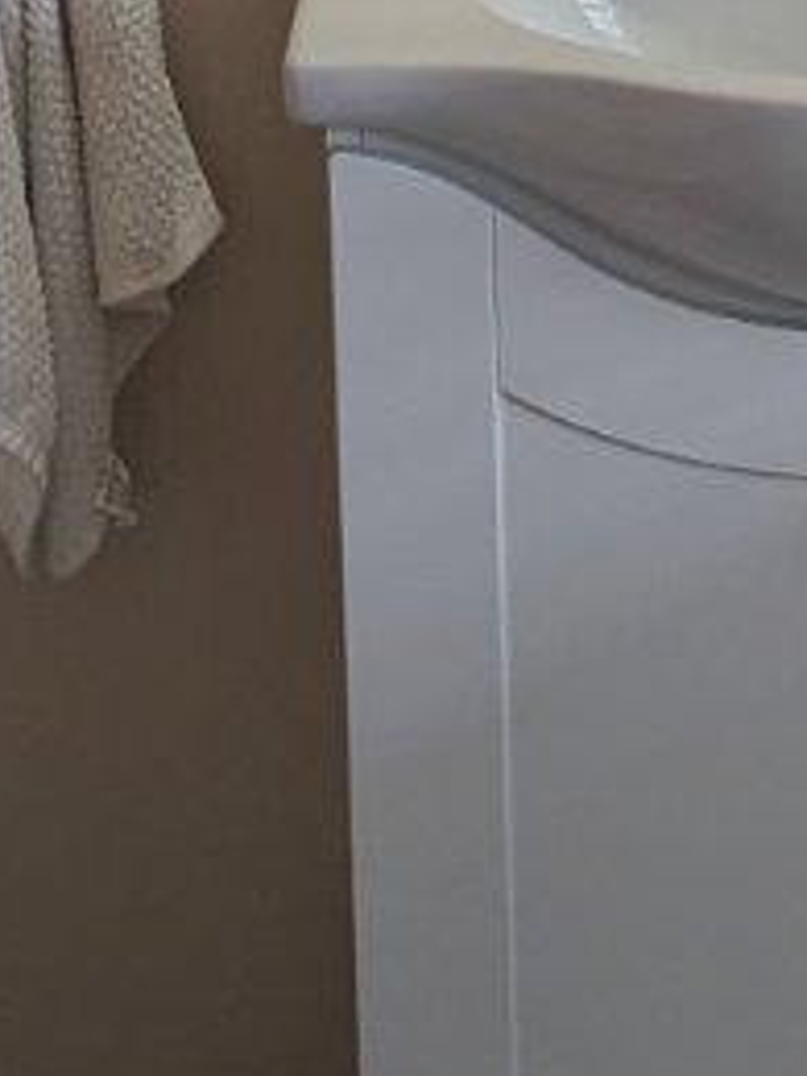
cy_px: -335
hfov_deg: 9.8
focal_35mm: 142
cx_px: 1552
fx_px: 4414
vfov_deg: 13.4
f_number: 1.85
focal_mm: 6.81
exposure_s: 1/235
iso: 42
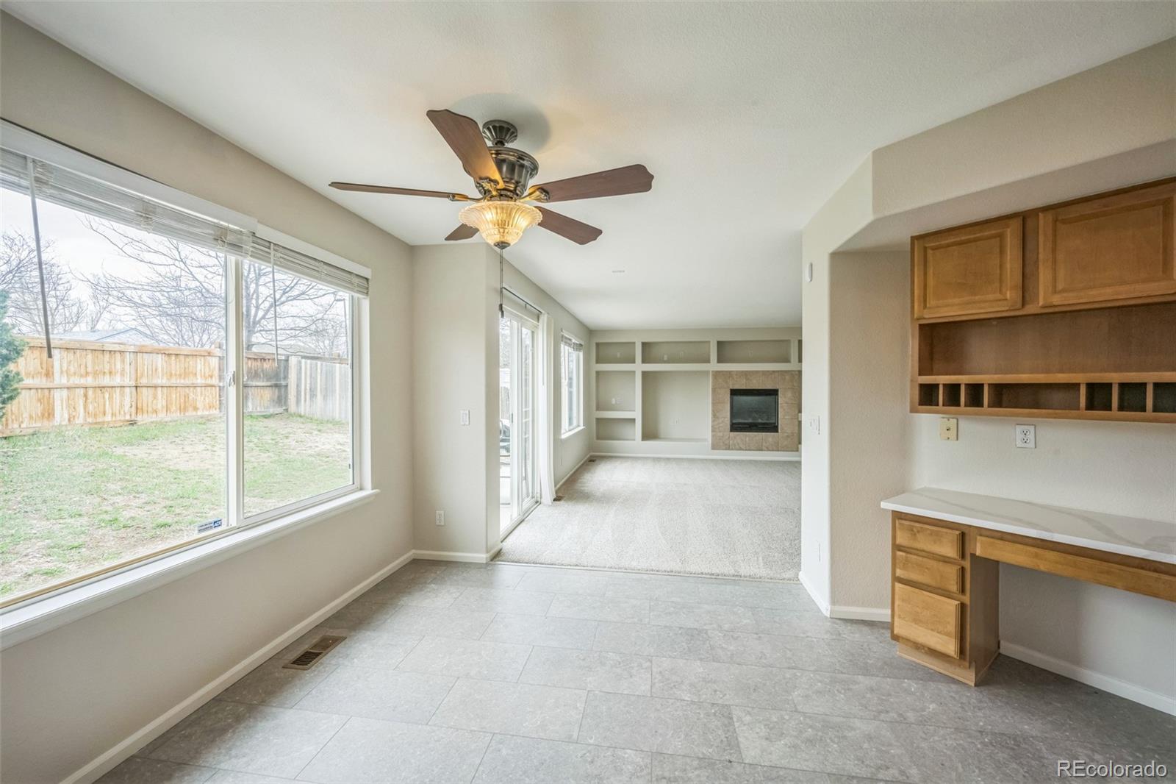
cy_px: 392
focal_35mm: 14
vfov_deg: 81.2
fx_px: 457
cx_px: 588
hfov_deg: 104.3
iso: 400
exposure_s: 1/50
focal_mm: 14
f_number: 11
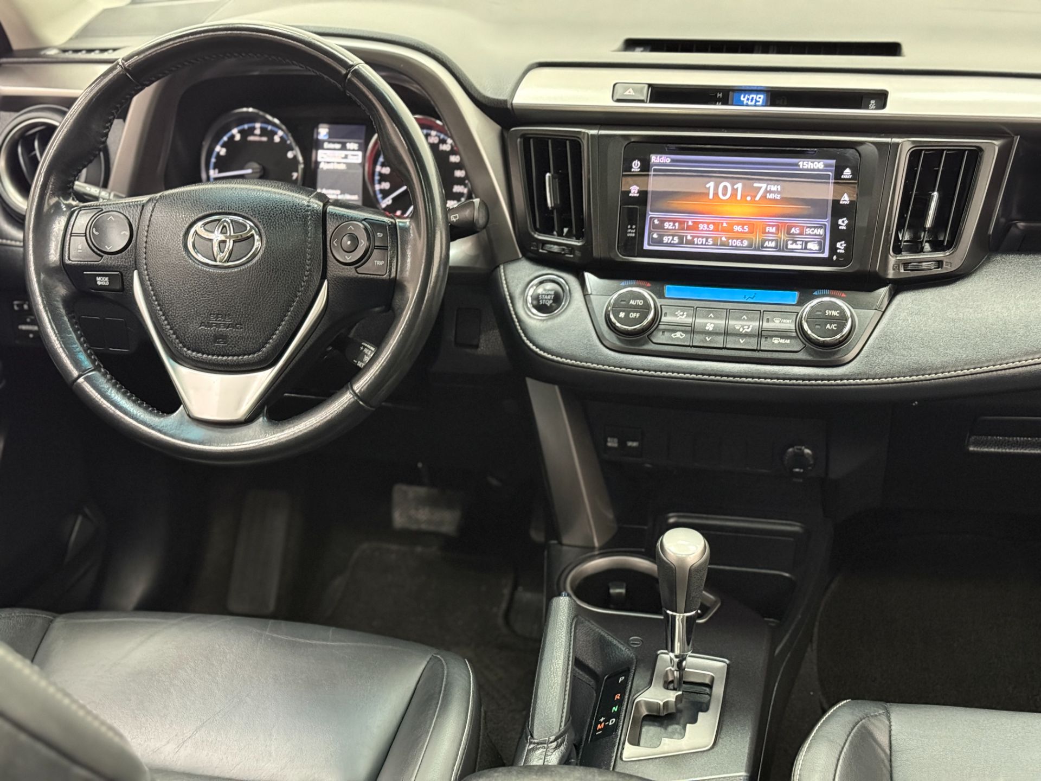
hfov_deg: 39.7
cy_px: 390
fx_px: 1443
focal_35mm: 48
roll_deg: +1.5
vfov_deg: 30.3
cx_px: 520
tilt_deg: -26.1
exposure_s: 1/24
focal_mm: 6.76
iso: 640
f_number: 1.78
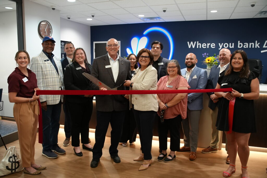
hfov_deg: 65.4
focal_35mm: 28
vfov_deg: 46.5
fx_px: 208
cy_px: 89
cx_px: 134
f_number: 4
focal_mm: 28
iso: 4000
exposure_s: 1/160
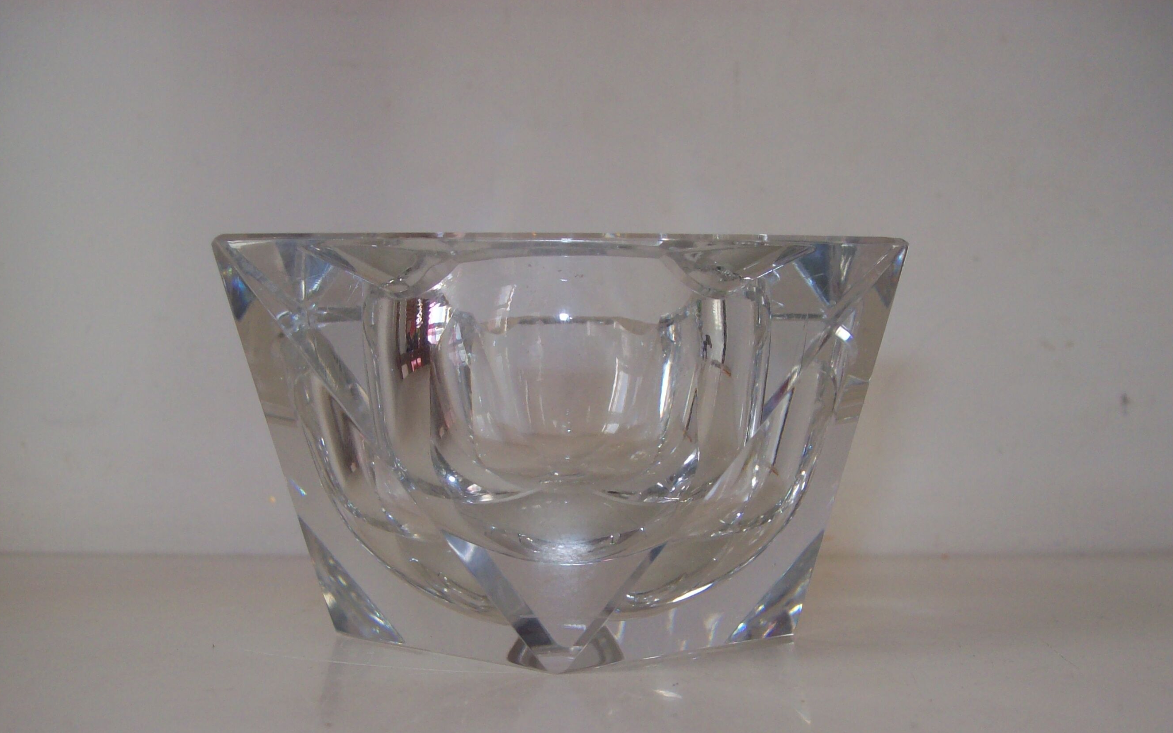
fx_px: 1311
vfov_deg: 31.1
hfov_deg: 48.2
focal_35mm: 41
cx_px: 563
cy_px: 466
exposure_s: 1/64
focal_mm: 6
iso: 80
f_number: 2.7
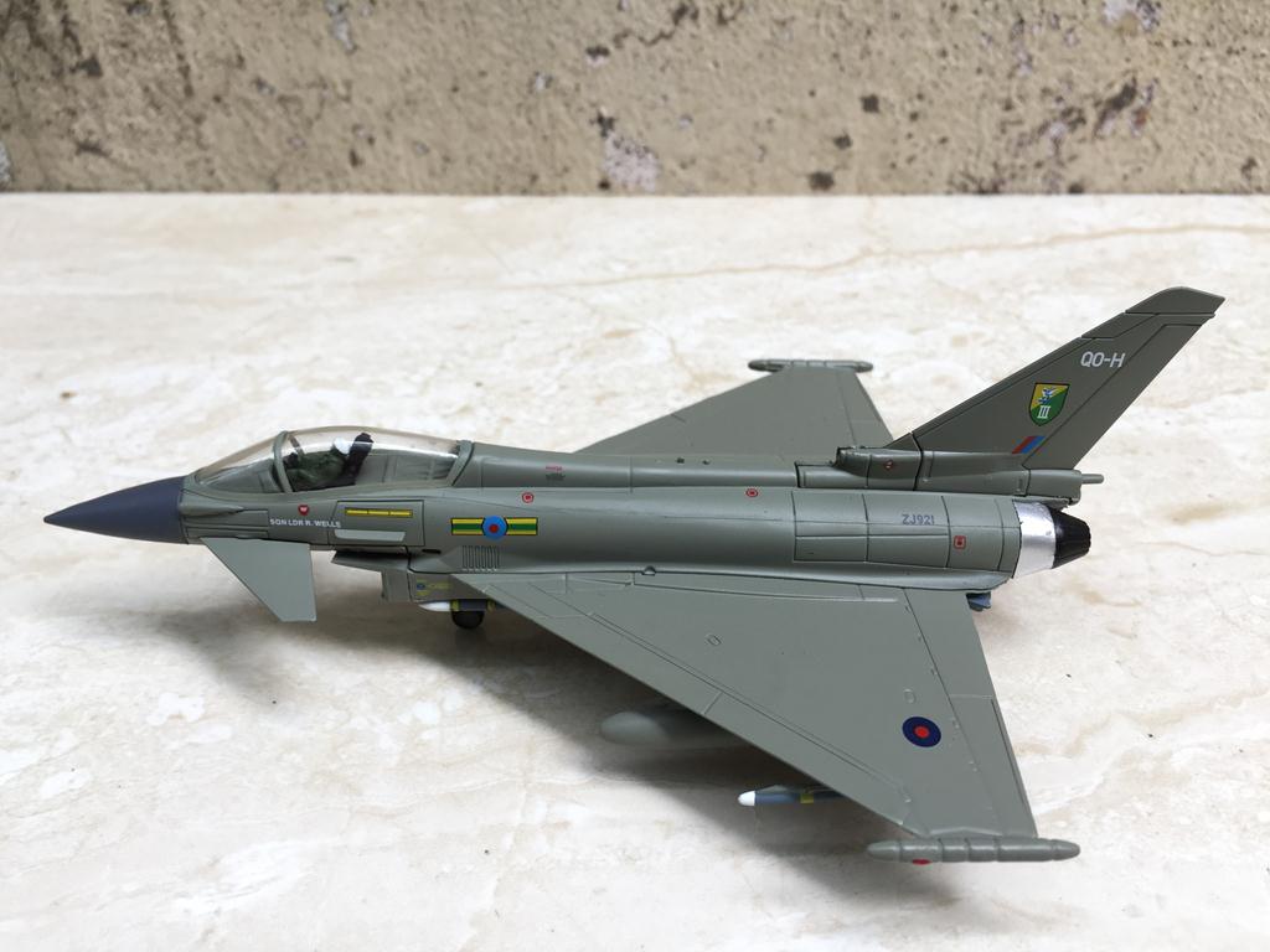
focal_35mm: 29
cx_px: 635
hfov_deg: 61.7
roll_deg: +0.0
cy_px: 476
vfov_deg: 48.2
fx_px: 1064
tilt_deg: -36.3
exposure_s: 1/116
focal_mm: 4.15
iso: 32
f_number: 2.2
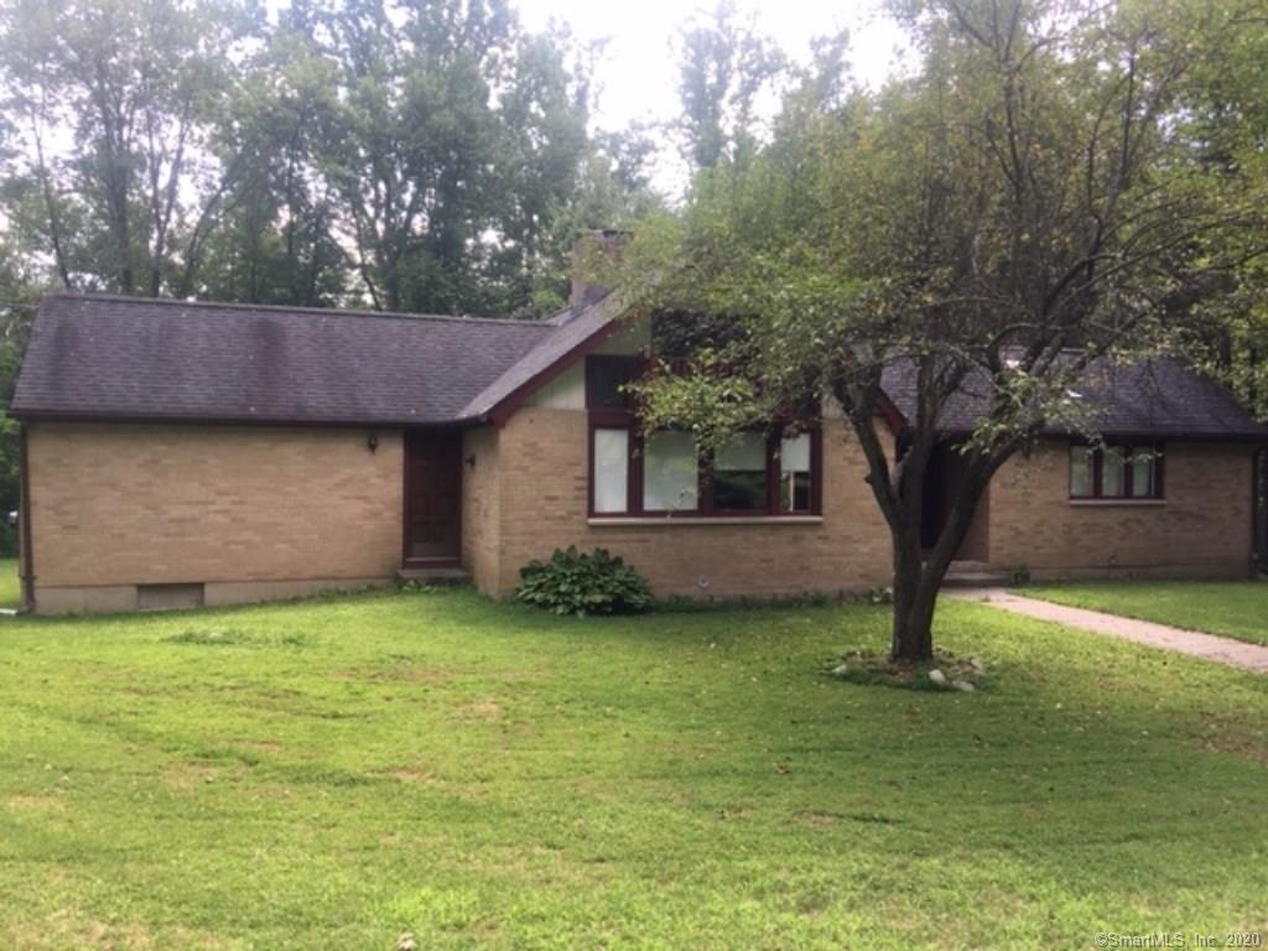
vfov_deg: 48.2
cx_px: 634
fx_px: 1062
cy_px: 476
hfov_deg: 61.7
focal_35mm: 29
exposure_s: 1/259
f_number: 2.2
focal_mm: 4.15
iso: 25
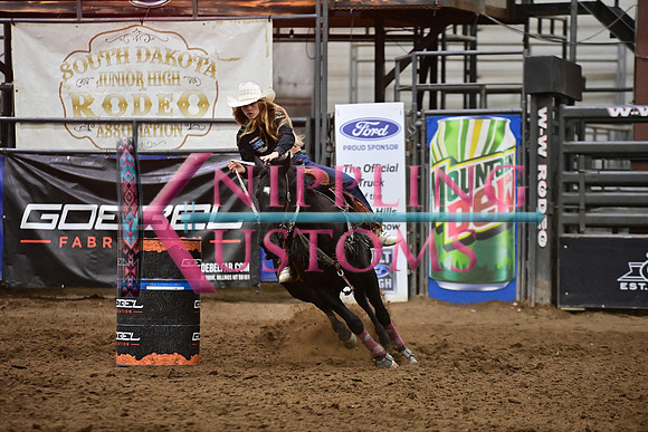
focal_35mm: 200
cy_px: 216
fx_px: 3601
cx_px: 324
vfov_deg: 6.9
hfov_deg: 10.3
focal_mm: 200
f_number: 3.2
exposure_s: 1/640
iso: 6400
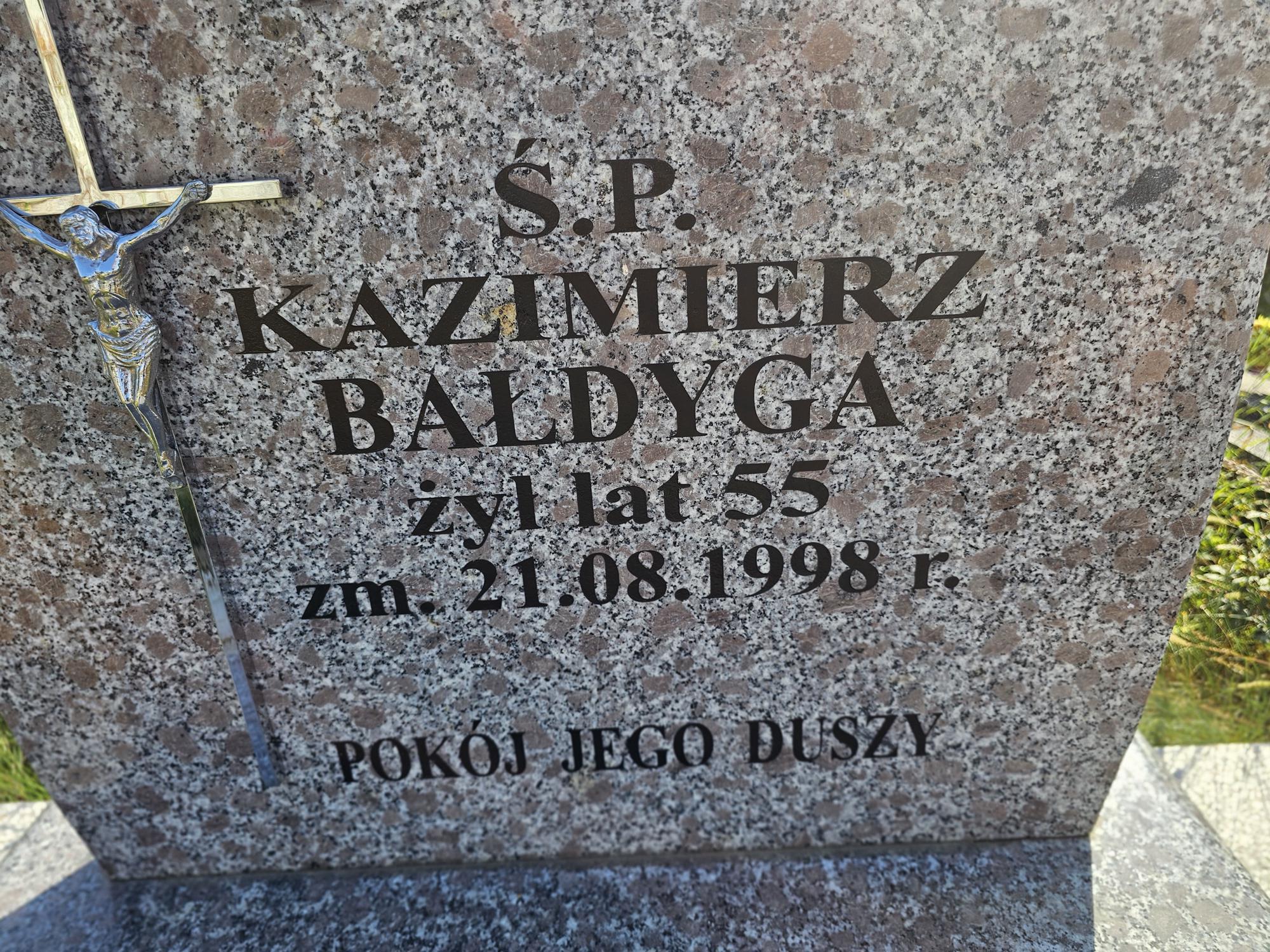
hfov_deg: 73.9
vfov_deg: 58.9
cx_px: 635
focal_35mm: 23
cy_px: 476
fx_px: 844
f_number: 1.7
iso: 10
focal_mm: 6.3
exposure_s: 1/241
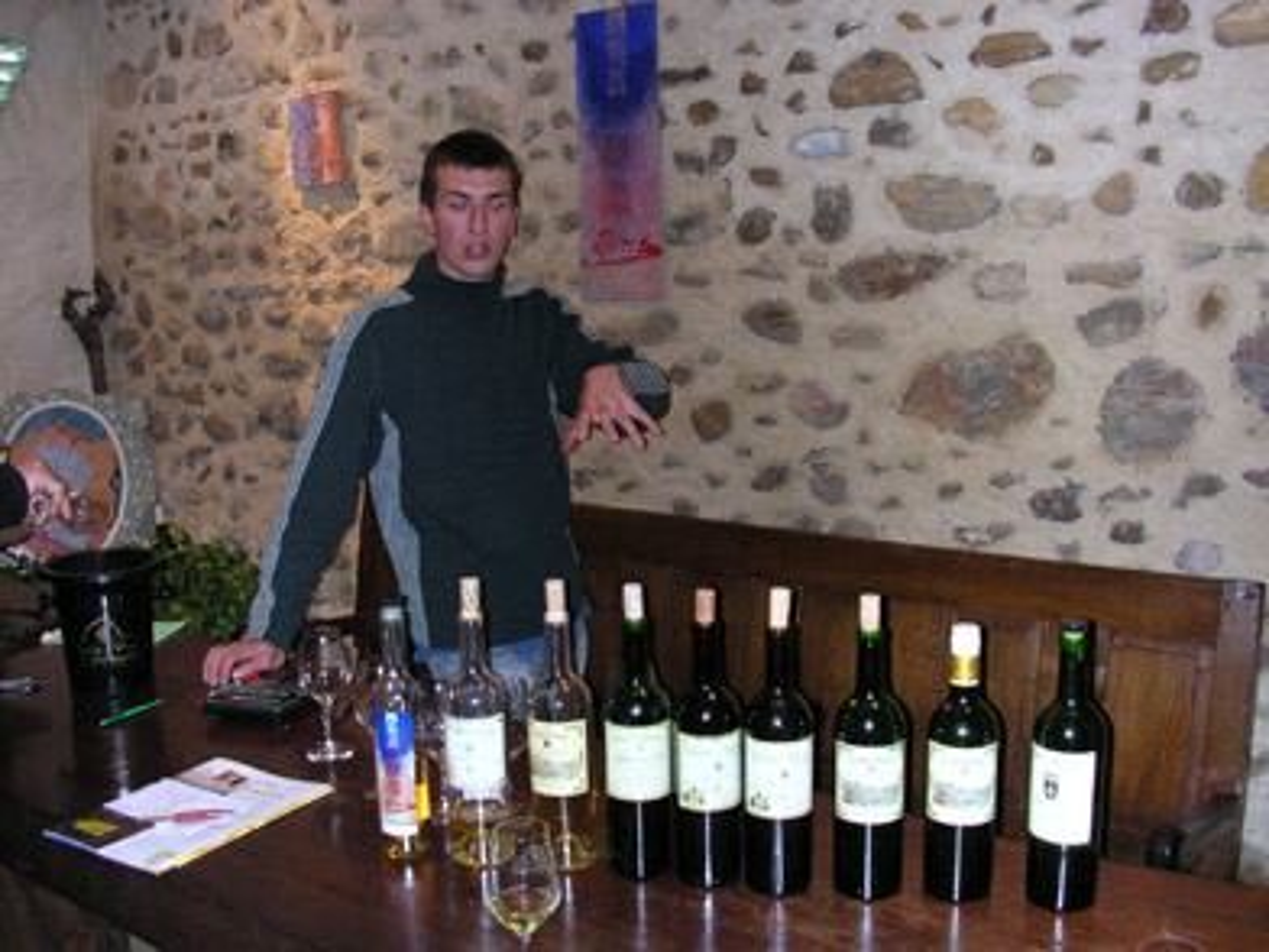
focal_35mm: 37
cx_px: 634
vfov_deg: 38.7
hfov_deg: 50.1
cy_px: 476
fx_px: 1356
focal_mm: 5.6
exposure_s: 1/60
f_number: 2.7
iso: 230
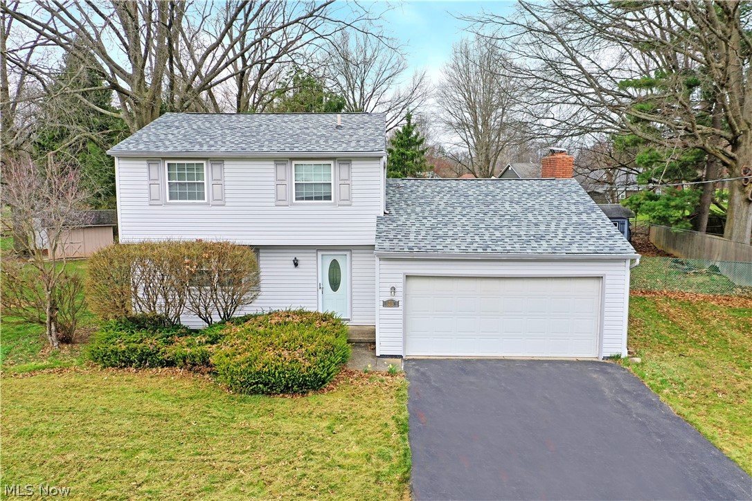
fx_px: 585
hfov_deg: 65.5
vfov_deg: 46.4
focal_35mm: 28
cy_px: 250
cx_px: 376
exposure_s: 1/160
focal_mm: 10.26
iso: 100
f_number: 4.5
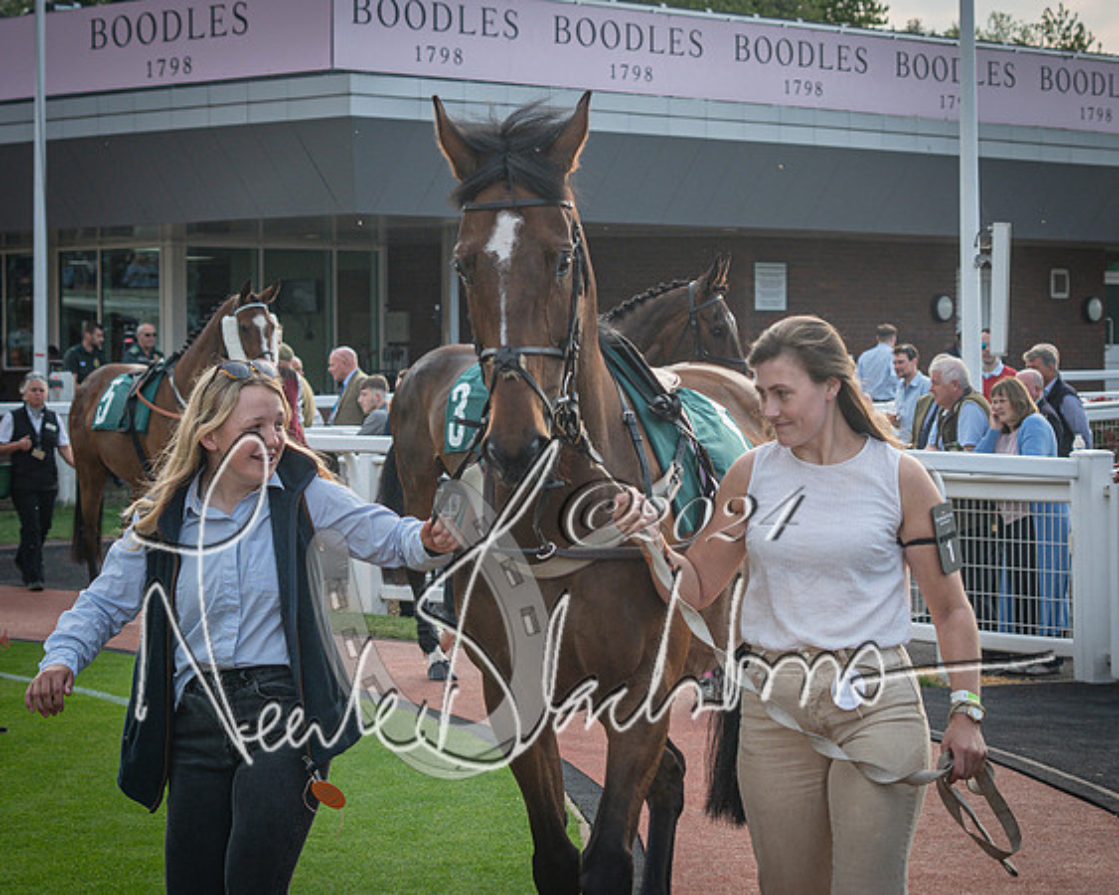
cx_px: 710
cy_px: 361
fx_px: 3381
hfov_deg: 18.8
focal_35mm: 102
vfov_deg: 15.1
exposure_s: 1/640
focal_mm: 50
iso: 200
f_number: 5
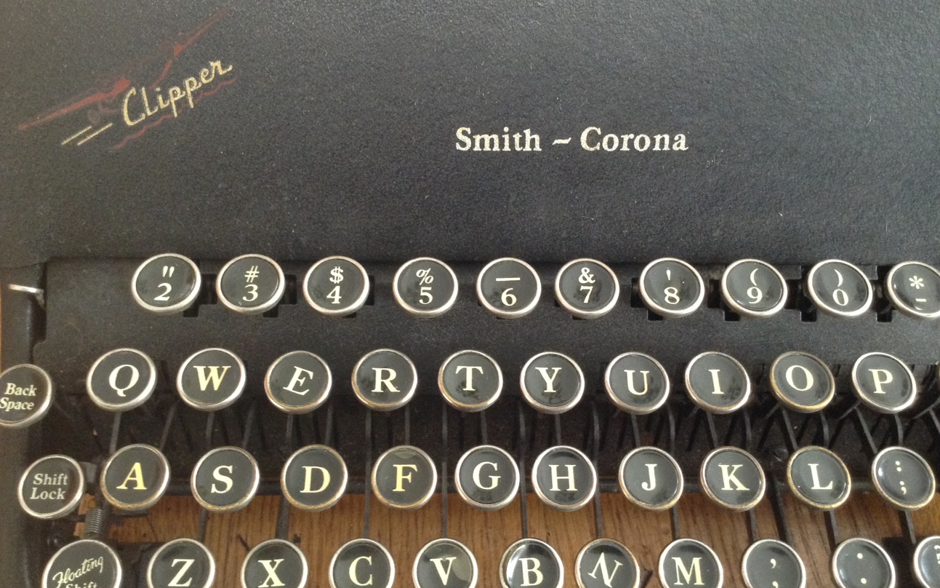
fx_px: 897
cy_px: 269
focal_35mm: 35
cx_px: 470
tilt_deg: -65.4
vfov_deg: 36.3
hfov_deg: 55.3
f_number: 2.4
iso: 200
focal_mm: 3.3
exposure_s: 1/24
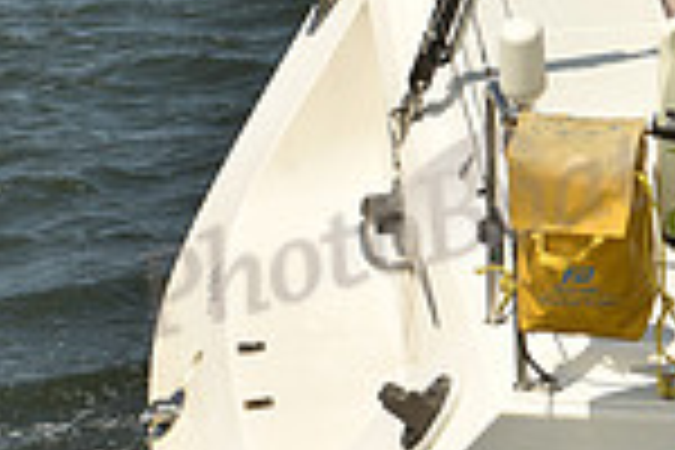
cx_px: 1008
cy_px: -74
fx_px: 7256
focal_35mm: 387
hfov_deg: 5.3
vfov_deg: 3.5
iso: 250
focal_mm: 100
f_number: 10
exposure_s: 1/800
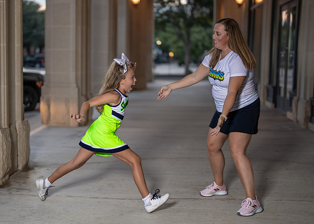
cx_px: 118
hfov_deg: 31.5
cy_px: 114
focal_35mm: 62
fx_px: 554
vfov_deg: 22.9
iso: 100
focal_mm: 50
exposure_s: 1/400
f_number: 1.2
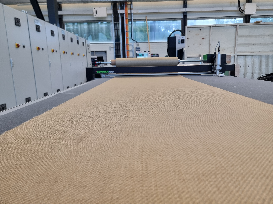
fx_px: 189
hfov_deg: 71.6
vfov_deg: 56.8
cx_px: 136
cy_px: 102
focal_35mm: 24
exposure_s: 1/100
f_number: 1.8
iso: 200
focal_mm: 6.7
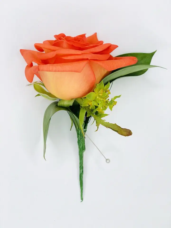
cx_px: 86
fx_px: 343
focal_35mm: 52
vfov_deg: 36.8
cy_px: 114
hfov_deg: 28.0
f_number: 2.4
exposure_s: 1/103
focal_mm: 6
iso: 16
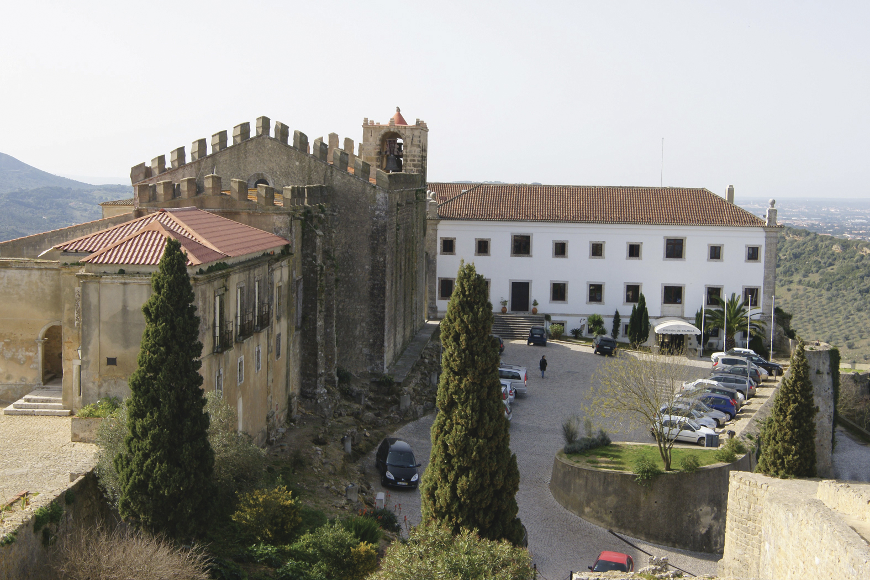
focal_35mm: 52
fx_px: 1269
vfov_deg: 25.8
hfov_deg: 37.9
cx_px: 435
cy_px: 290
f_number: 13
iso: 200
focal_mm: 35
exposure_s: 1/160
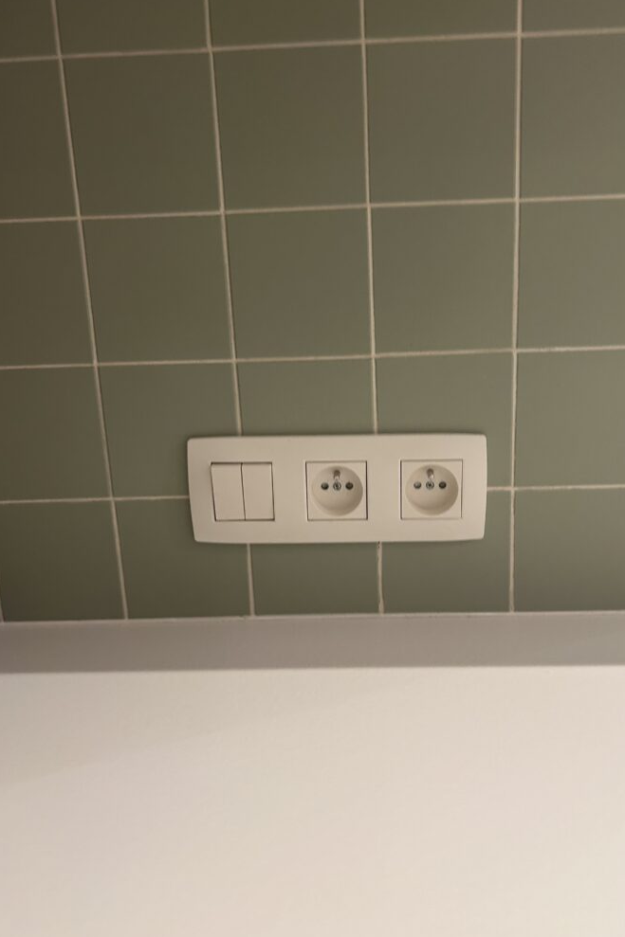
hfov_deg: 46.3
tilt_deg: -13.3
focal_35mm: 28
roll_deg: +1.3
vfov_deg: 65.5
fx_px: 729
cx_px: 344
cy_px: 479
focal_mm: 5.7
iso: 125
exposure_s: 1/50
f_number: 1.5
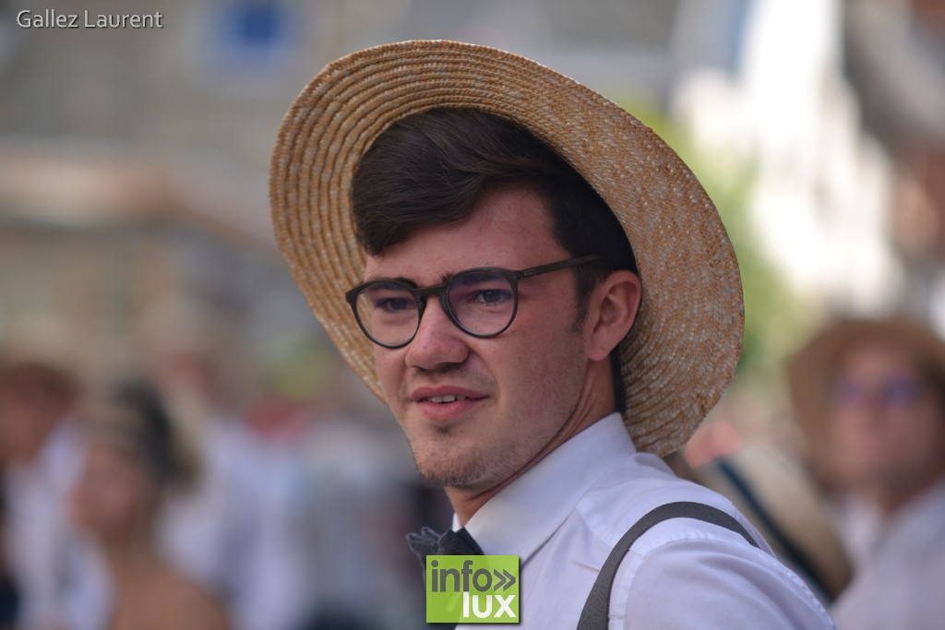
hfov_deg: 9.1
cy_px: 315
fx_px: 5907
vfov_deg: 6.1
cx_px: 472
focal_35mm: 225
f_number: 2.8
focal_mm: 150
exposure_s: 1/500
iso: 100
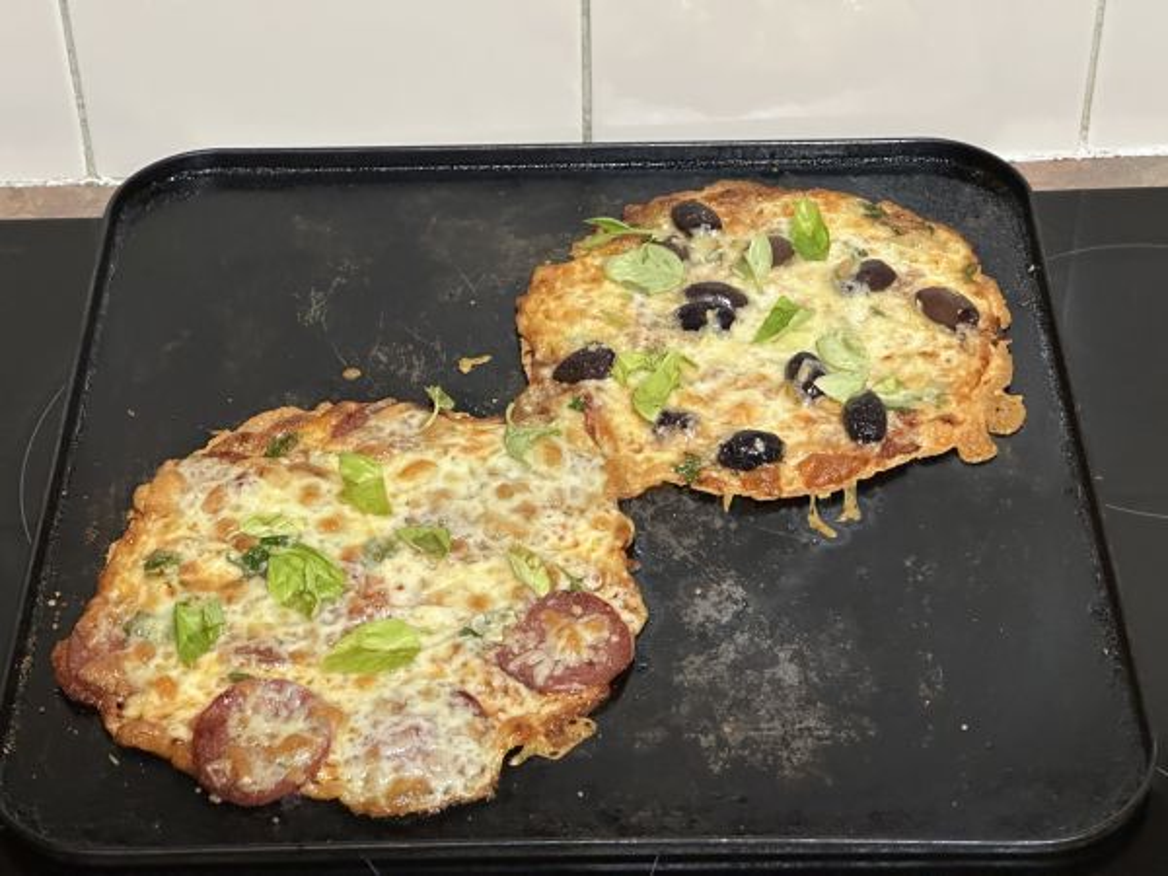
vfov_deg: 19.1
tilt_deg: -40.7
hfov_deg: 25.3
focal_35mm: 77
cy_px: 438
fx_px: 2598
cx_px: 584
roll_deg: +0.5
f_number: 2.8
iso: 1000
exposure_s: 1/34
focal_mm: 9
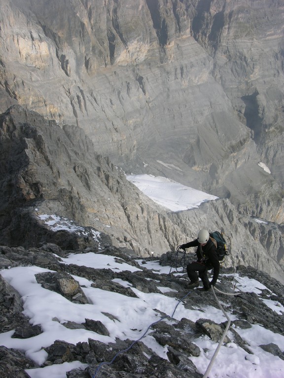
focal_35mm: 46
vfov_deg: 41.2
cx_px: 142
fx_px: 503
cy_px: 189
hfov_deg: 31.5
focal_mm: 11.6
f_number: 6.7
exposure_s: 1/219
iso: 50
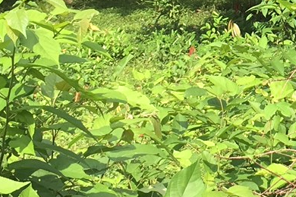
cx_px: 420
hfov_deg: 12.6
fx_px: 1283
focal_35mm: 156
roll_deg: +1.6
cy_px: -93
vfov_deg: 8.6
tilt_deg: -5.1
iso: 25
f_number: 2.2
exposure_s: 1/553
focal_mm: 4.15
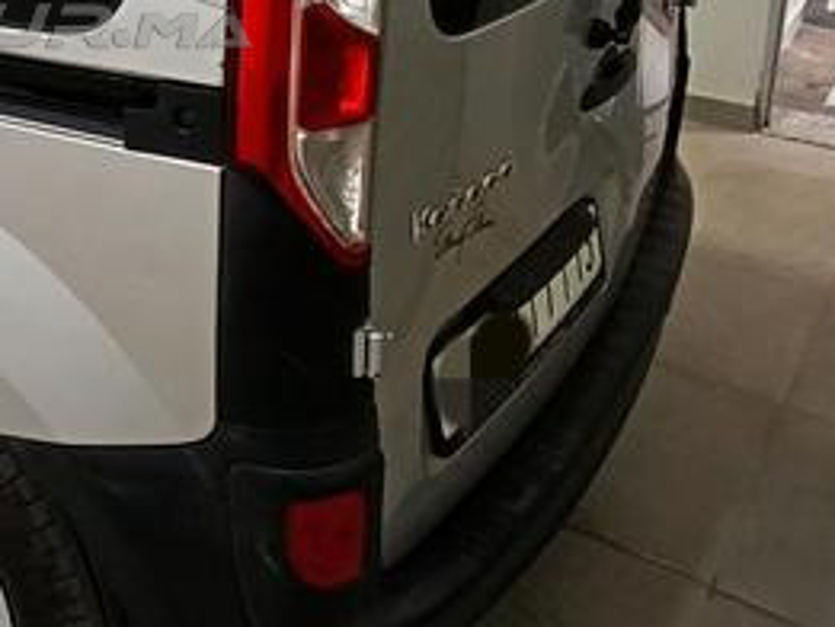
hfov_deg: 40.0
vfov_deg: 32.7
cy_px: -18
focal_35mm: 40
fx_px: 965
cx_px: -32
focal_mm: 1.65
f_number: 2.2
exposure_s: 1/50
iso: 500
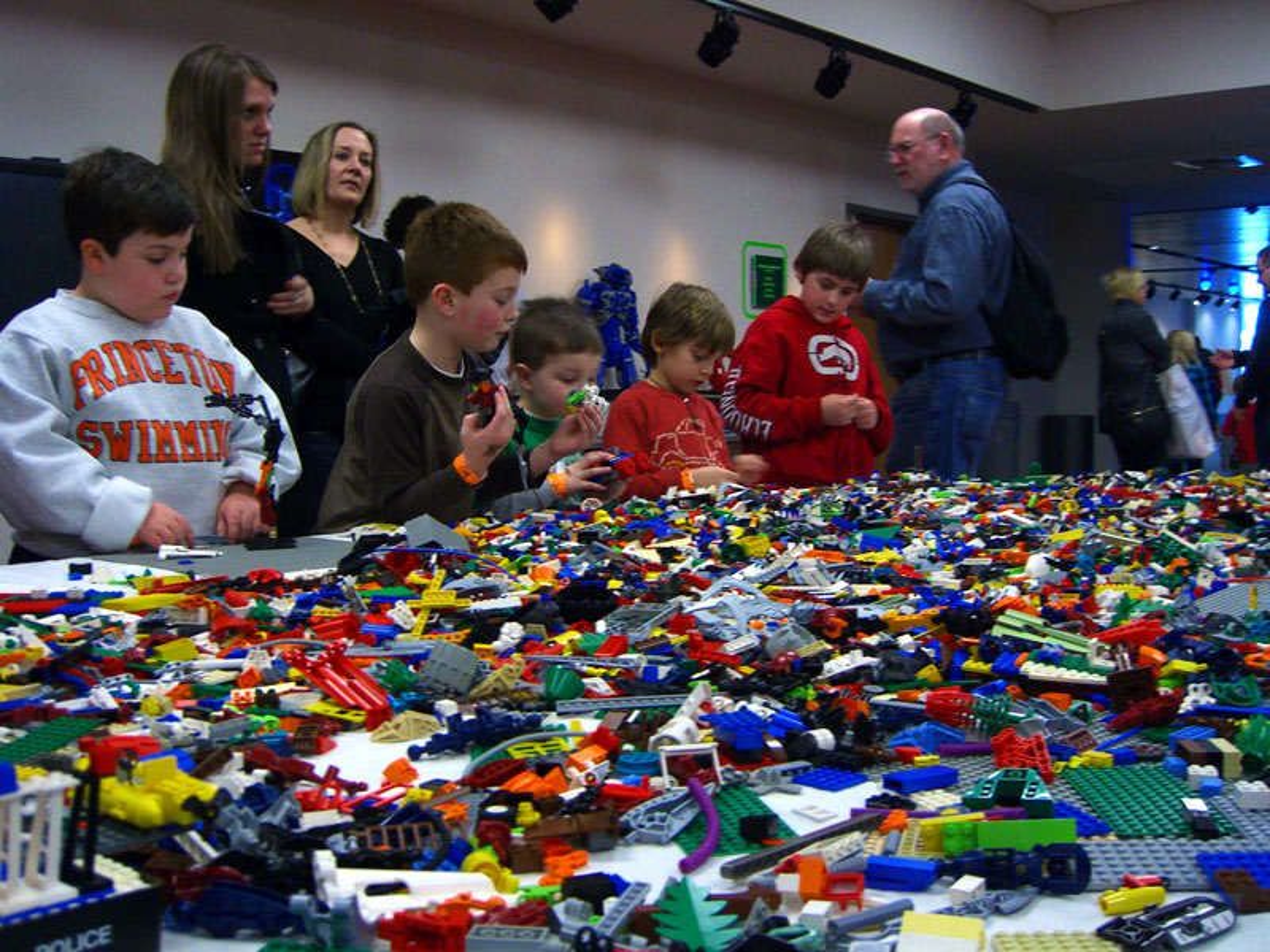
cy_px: 476
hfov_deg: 49.0
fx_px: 1394
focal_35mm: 38
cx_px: 635
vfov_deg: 37.7
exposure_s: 1/25
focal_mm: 7.9
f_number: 2.8
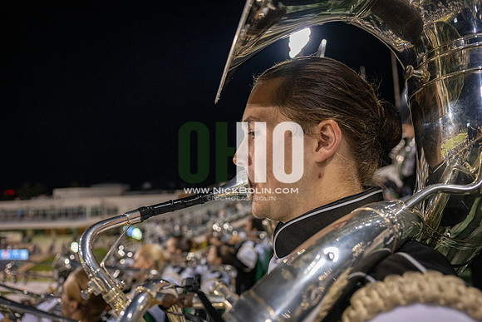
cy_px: 161
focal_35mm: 24
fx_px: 321
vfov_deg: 53.2
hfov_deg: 73.7
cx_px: 241
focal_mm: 24
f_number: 3.2
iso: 2000
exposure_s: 1/500
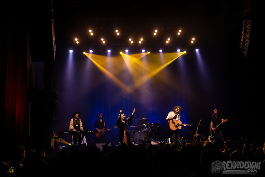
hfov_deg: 46.4
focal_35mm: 42
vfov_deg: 31.9
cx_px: 140
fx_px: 309
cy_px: 90
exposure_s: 1/160
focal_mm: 32
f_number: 3.2
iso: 2500
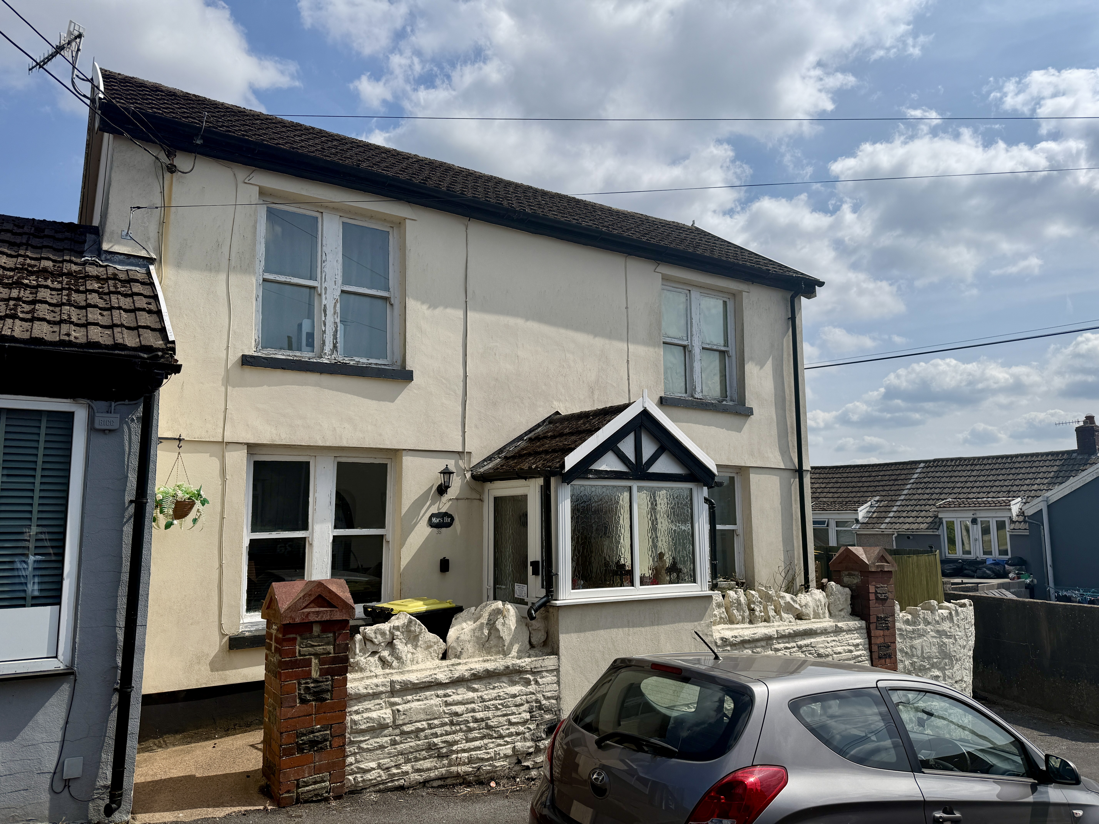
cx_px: 550
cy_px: 412
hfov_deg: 71.6
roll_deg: -0.1
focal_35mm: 24
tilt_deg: +7.3
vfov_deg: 56.8
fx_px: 762
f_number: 1.78
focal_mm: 6.76
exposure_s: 1/9091
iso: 80
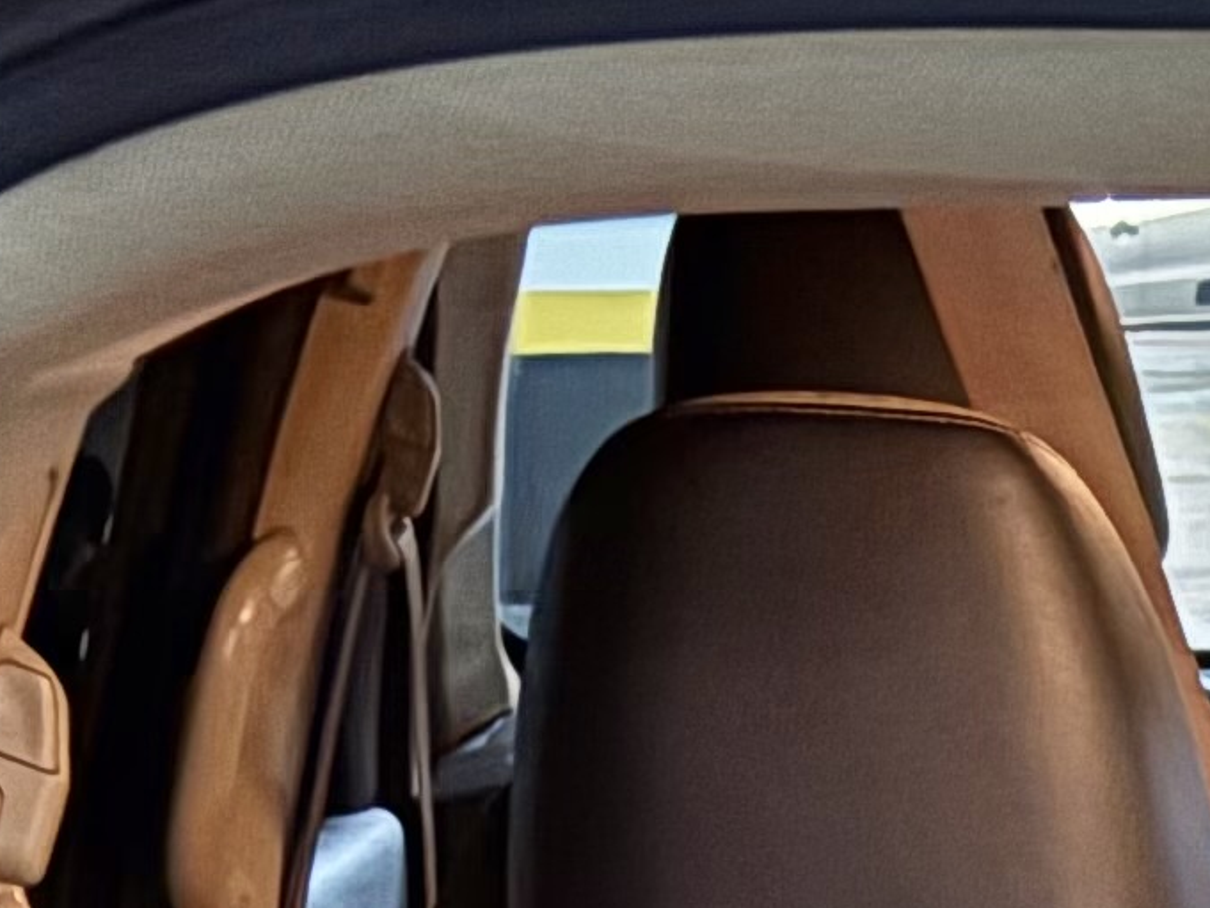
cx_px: 2731
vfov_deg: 8.6
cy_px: 2367
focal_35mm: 154
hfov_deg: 11.1
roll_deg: -0.5
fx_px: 5384
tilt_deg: -21.6
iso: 1000
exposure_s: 1/18
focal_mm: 5.96
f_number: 1.6
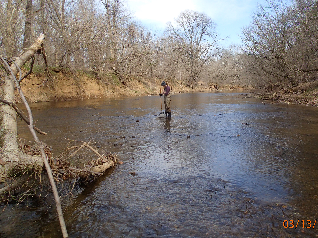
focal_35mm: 29
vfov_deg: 48.2
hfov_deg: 61.5
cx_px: 178
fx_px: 266
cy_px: 115
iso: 200
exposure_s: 1/1250
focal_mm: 4.5
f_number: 2.8
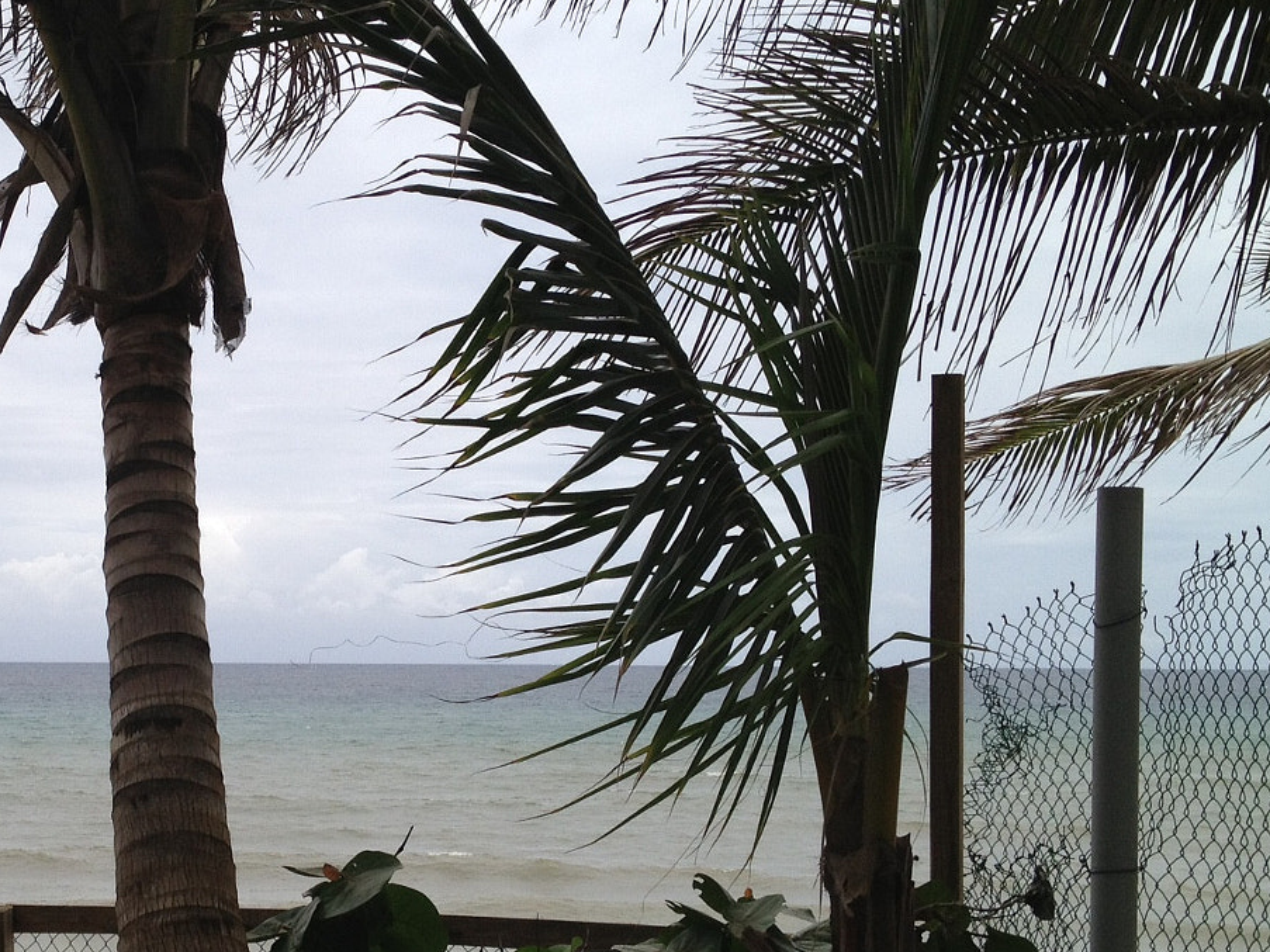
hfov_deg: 30.5
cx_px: 277
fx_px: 2274
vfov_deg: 23.6
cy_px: 574
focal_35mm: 62
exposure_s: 1/2632
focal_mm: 4.28
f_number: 2.4
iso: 50
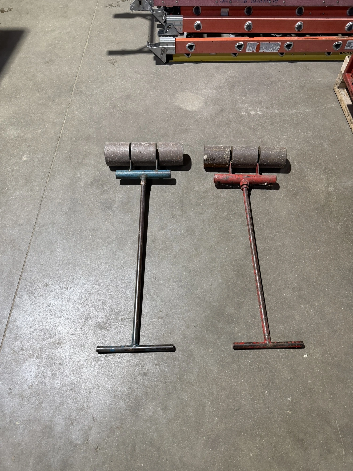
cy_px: 236
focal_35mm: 24
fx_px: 326
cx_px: 176
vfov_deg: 71.6
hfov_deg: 56.8
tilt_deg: -59.4
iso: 200
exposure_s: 1/87
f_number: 1.78
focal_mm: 6.76
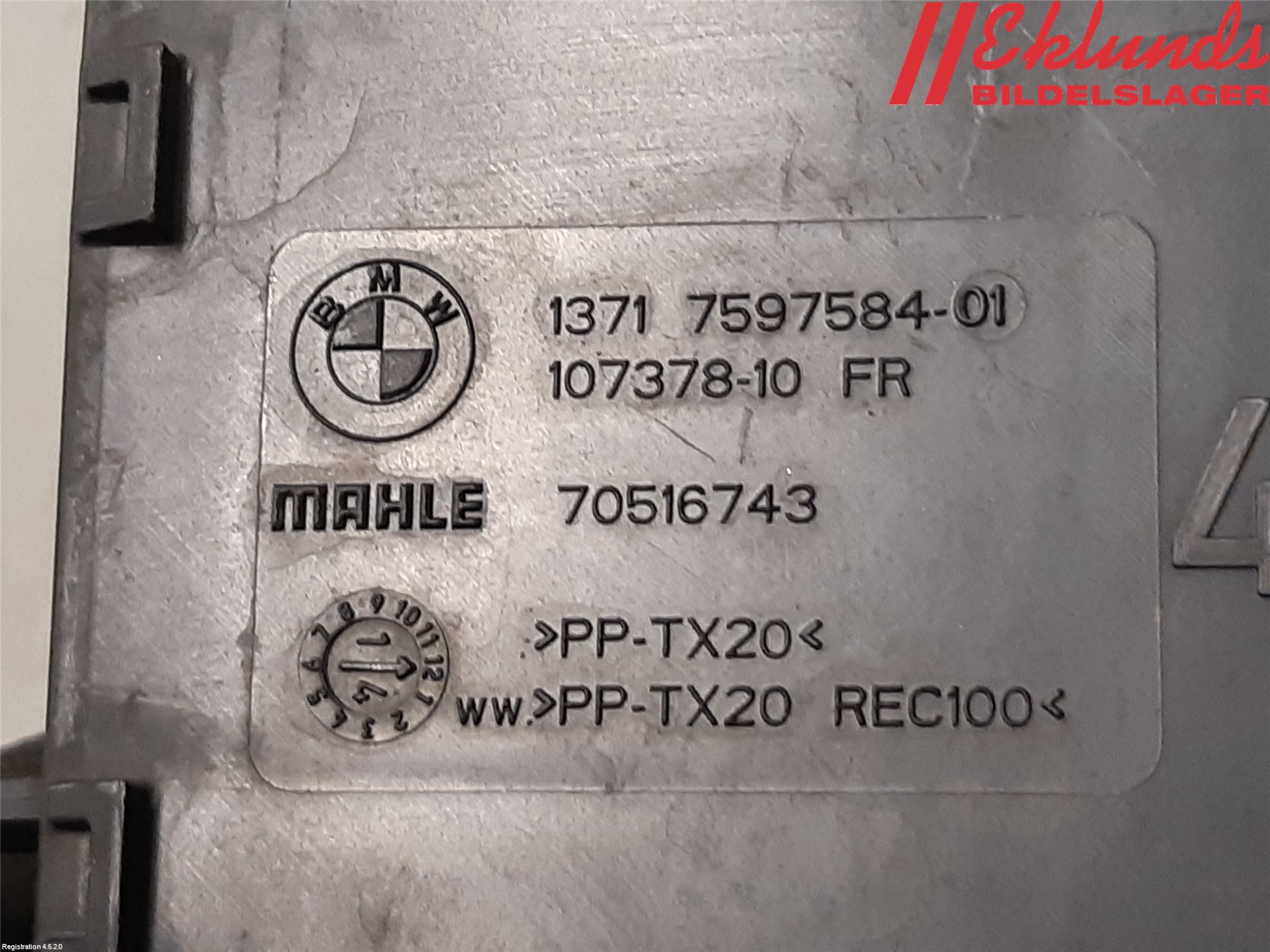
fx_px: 954
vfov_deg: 53.1
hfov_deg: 67.3
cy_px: 476
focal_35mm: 26
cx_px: 635
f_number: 1.7
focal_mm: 3.93
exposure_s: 1/50
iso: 160
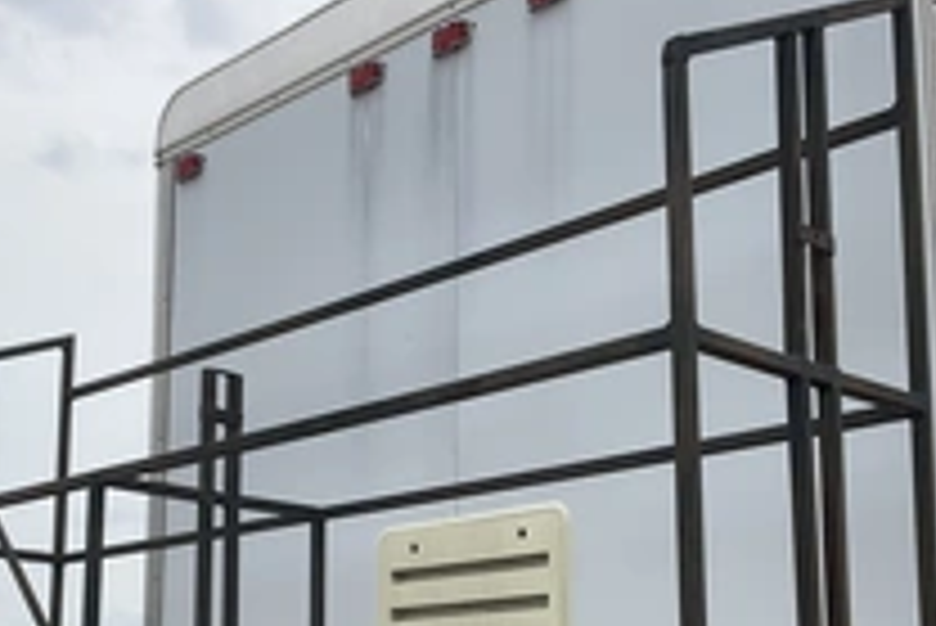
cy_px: 536
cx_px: 423
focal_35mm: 58
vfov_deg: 23.0
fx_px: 1509
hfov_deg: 34.4
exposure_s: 1/2320
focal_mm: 3
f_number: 1.8
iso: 25
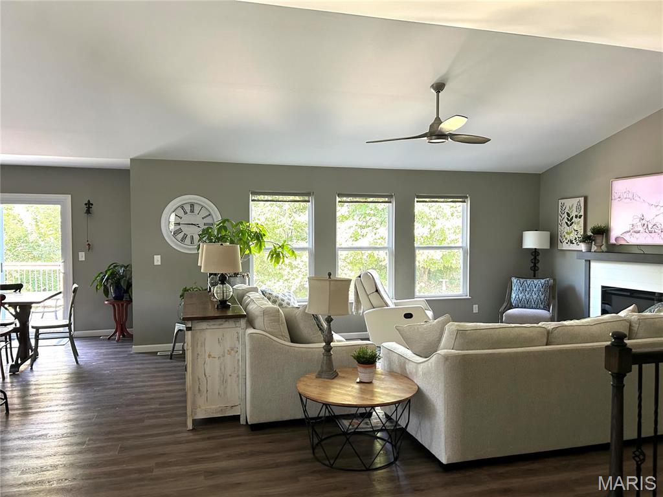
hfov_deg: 67.3
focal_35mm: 26
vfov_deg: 53.1
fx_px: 498
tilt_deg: -2.4
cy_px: 248
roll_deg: +0.6
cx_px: 332
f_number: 1.5
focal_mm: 5.7
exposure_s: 1/75
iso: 125
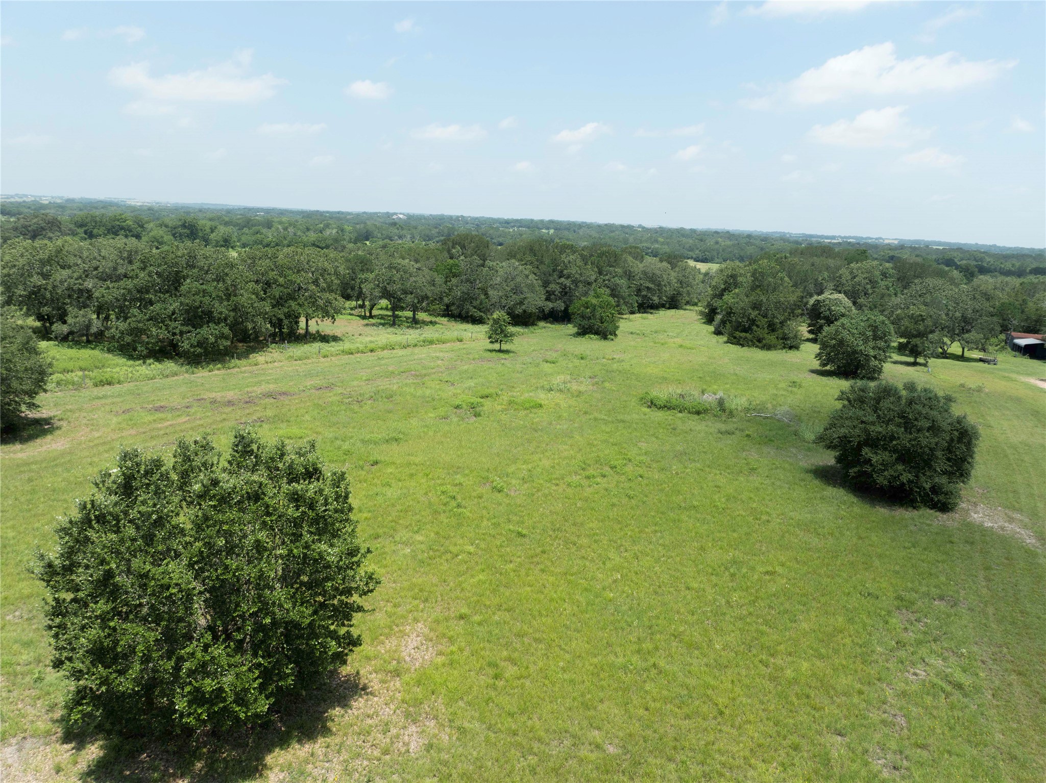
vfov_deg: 56.8
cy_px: 392
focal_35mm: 24
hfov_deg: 71.6
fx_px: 725
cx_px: 523
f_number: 2.8
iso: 100
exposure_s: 1/1250
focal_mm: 12.29
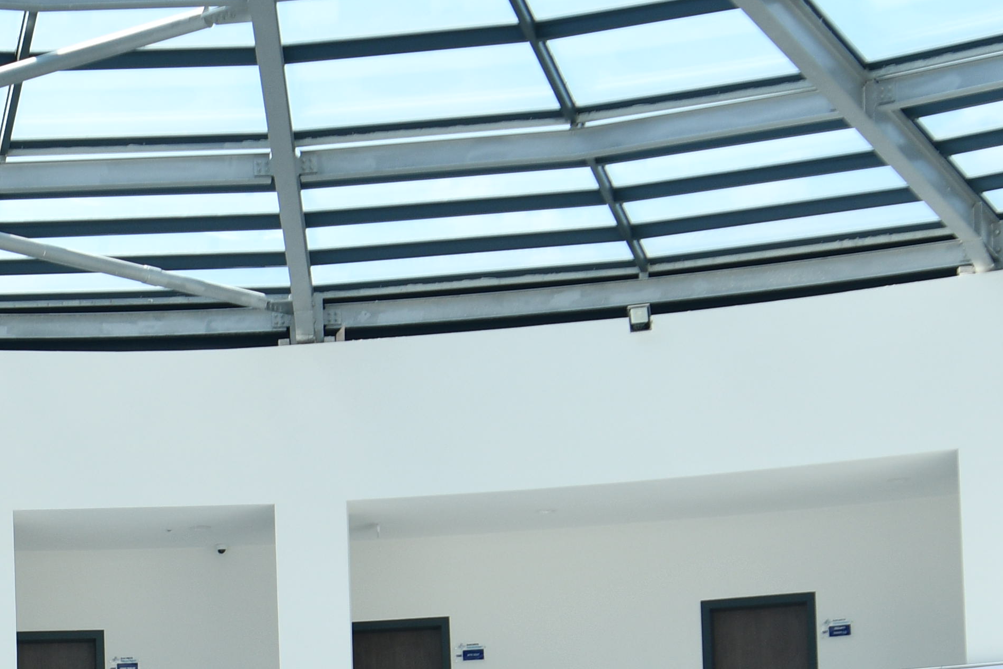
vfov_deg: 12.4
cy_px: 970
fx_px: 2953
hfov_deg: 19.1
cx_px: 177
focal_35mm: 106
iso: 160
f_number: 5
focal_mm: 24
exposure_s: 1/160
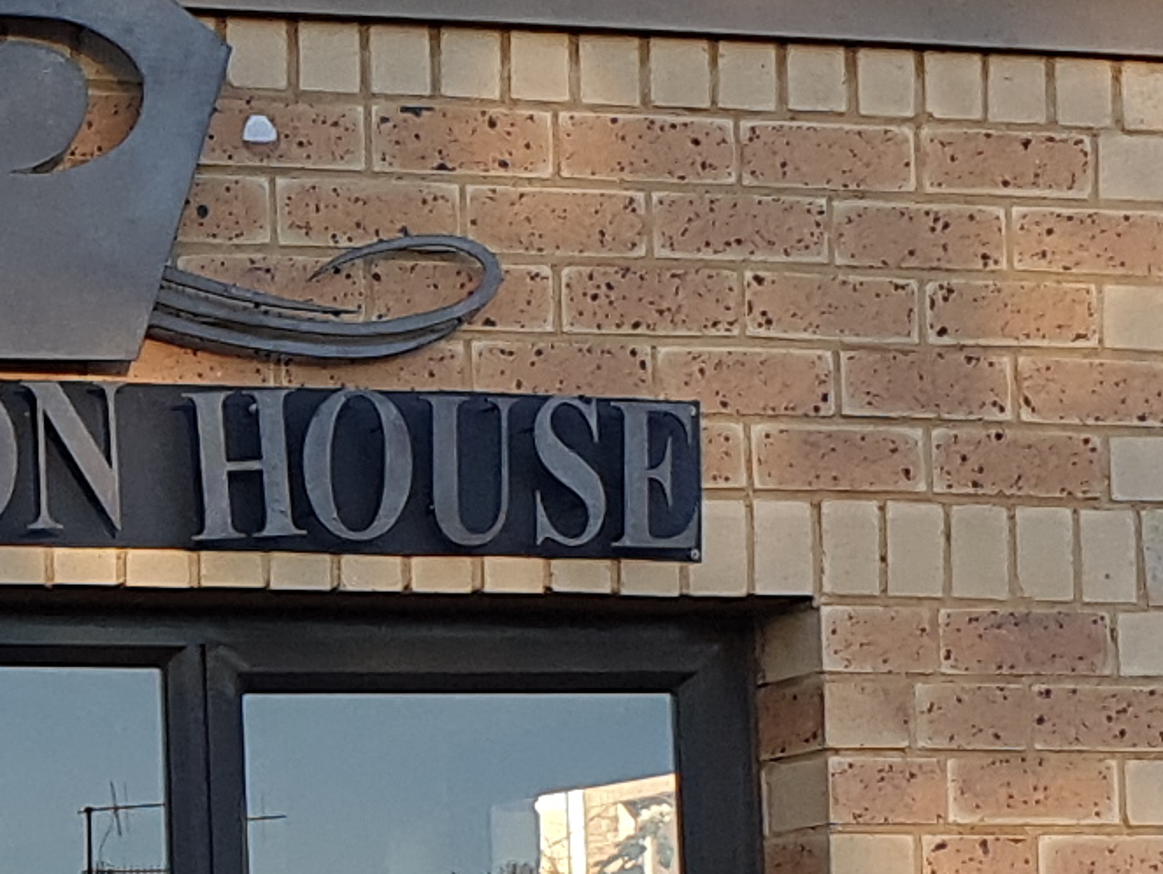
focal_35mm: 158
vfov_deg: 9.3
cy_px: 1107
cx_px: -1284
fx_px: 5311
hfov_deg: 11.1
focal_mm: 4.3
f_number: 2.4
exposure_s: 1/500
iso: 50
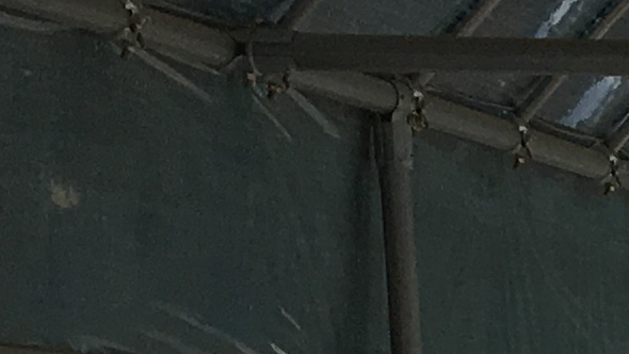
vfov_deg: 5.1
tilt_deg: -11.9
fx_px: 3603
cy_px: 1278
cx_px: 1341
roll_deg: -0.1
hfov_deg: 9.2
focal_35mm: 216
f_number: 2.2
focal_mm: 4.15
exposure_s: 1/60
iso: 25
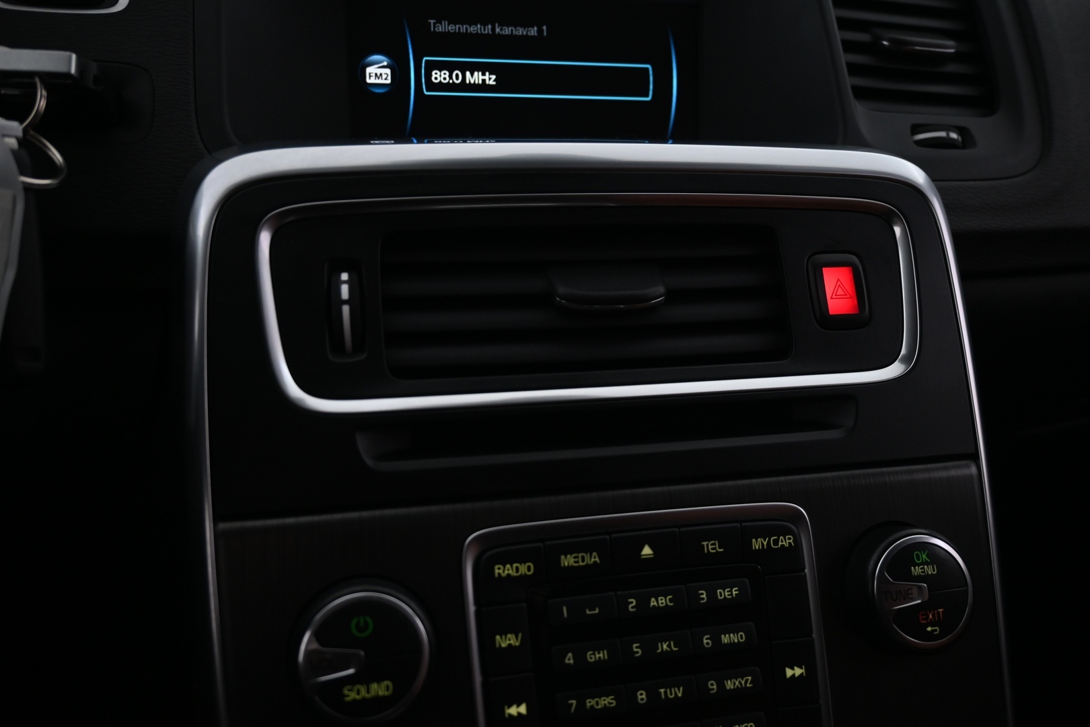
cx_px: 545
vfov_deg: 44.6
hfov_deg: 63.2
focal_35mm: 29
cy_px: 364
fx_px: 886
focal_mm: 19.5
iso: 900
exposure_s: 1/30
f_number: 3.8
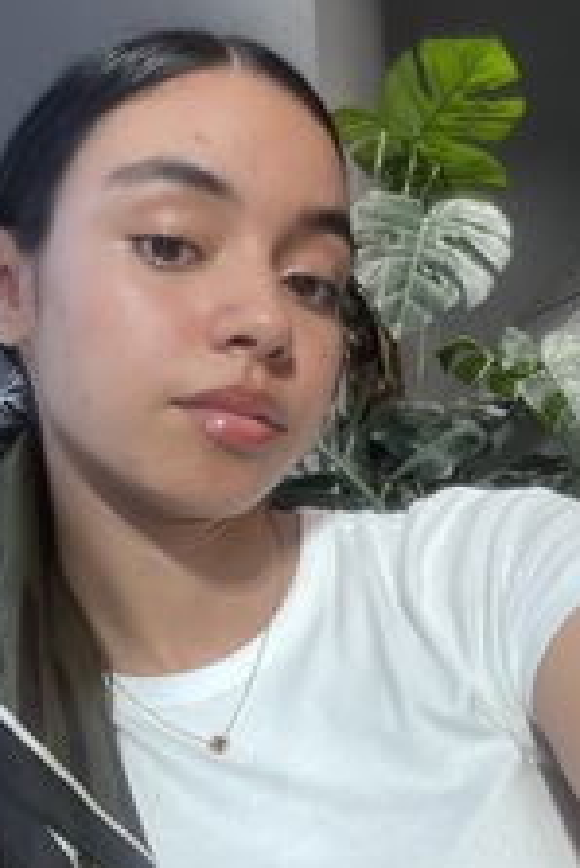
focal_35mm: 49
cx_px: 239
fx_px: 1182
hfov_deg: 27.5
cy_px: 416
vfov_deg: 40.3
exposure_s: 1/120
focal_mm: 2.71
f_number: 2.2
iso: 80
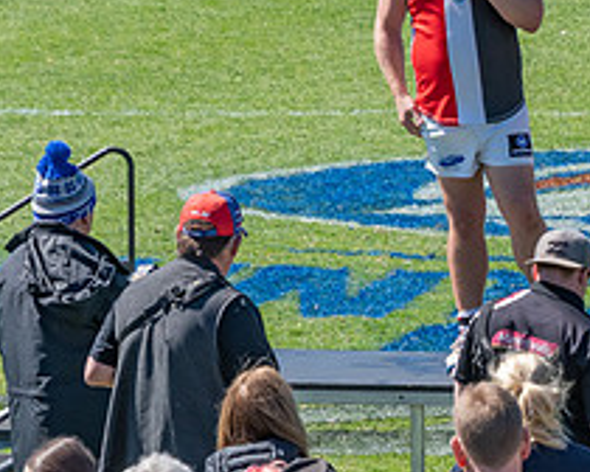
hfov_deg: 2.6
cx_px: 722
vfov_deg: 2.1
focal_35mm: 755
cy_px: 212
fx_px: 13184
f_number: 8
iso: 800
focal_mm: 185
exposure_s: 1/1600
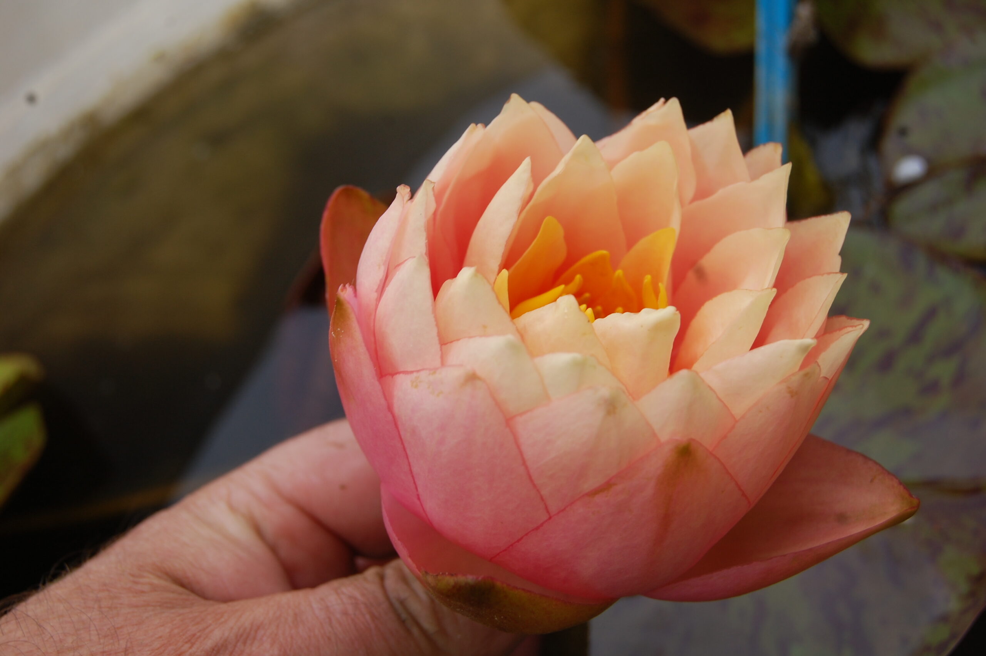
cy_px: 328
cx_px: 493
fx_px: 1560
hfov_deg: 35.1
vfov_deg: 23.7
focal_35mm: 57
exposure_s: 1/250
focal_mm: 38
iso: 200
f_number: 8
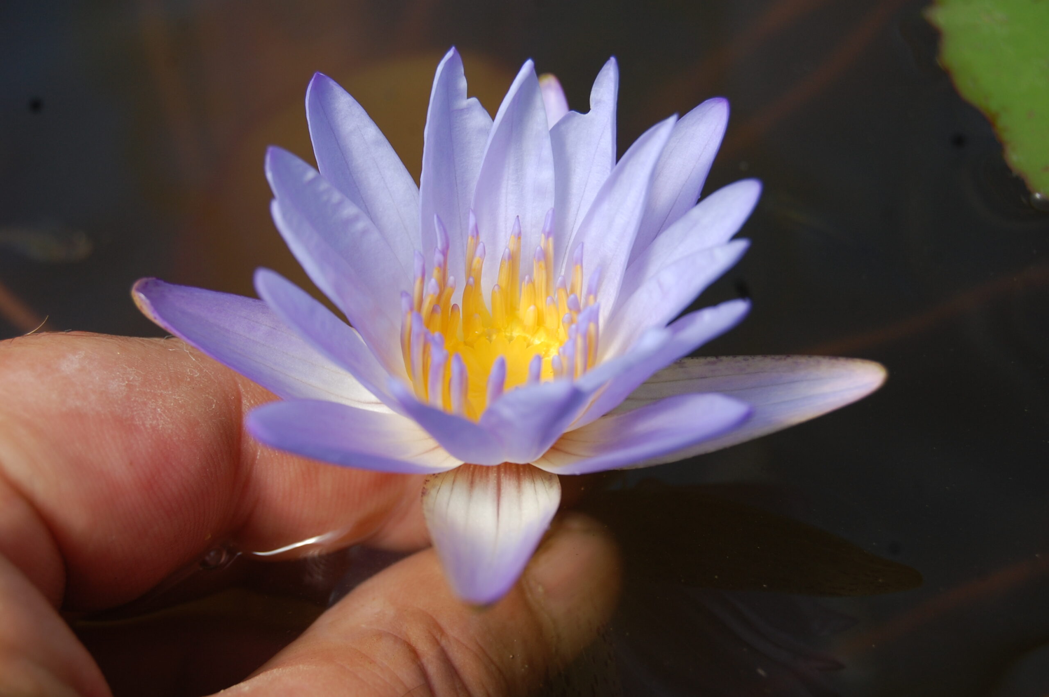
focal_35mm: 82
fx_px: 2402
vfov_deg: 16.5
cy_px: 348
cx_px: 524
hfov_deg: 24.6
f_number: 8
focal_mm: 55
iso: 200
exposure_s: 1/250
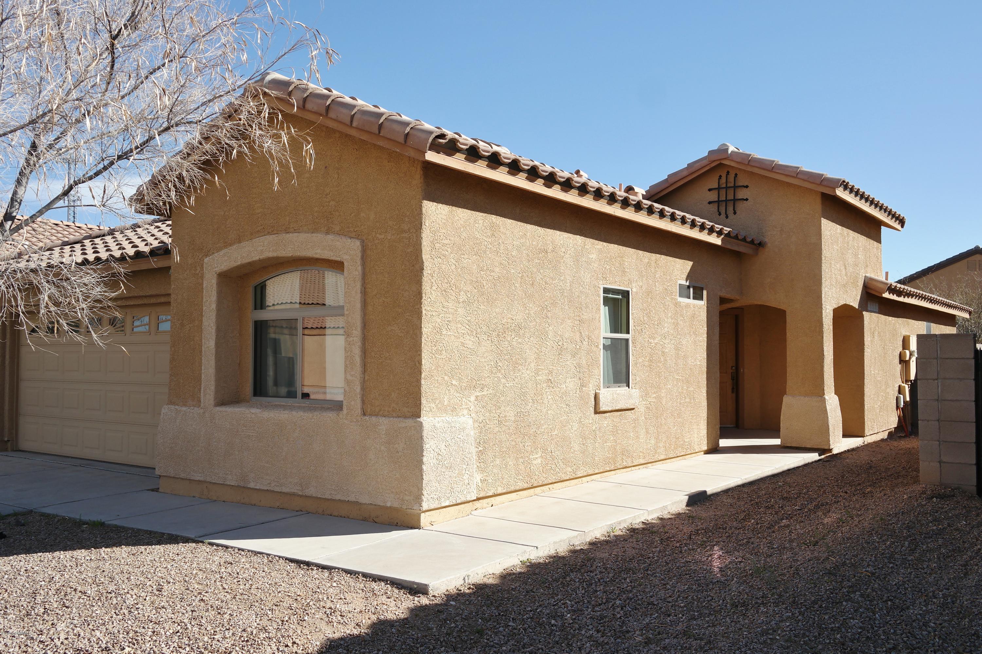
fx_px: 818
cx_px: 491
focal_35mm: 30
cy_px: 327
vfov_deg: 43.6
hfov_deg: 61.9
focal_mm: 20
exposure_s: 1/320
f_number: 7.1
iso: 100
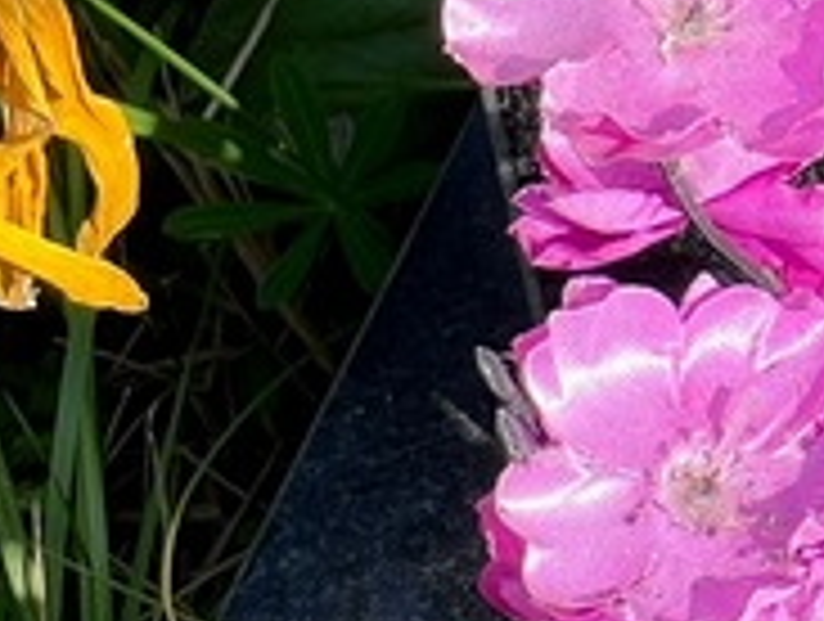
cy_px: -666
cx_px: 1734
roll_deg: +6.2
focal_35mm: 336
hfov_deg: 5.7
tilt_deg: -43.2
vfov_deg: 4.4
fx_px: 8014
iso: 32
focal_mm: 9
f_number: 2.8
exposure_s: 1/175
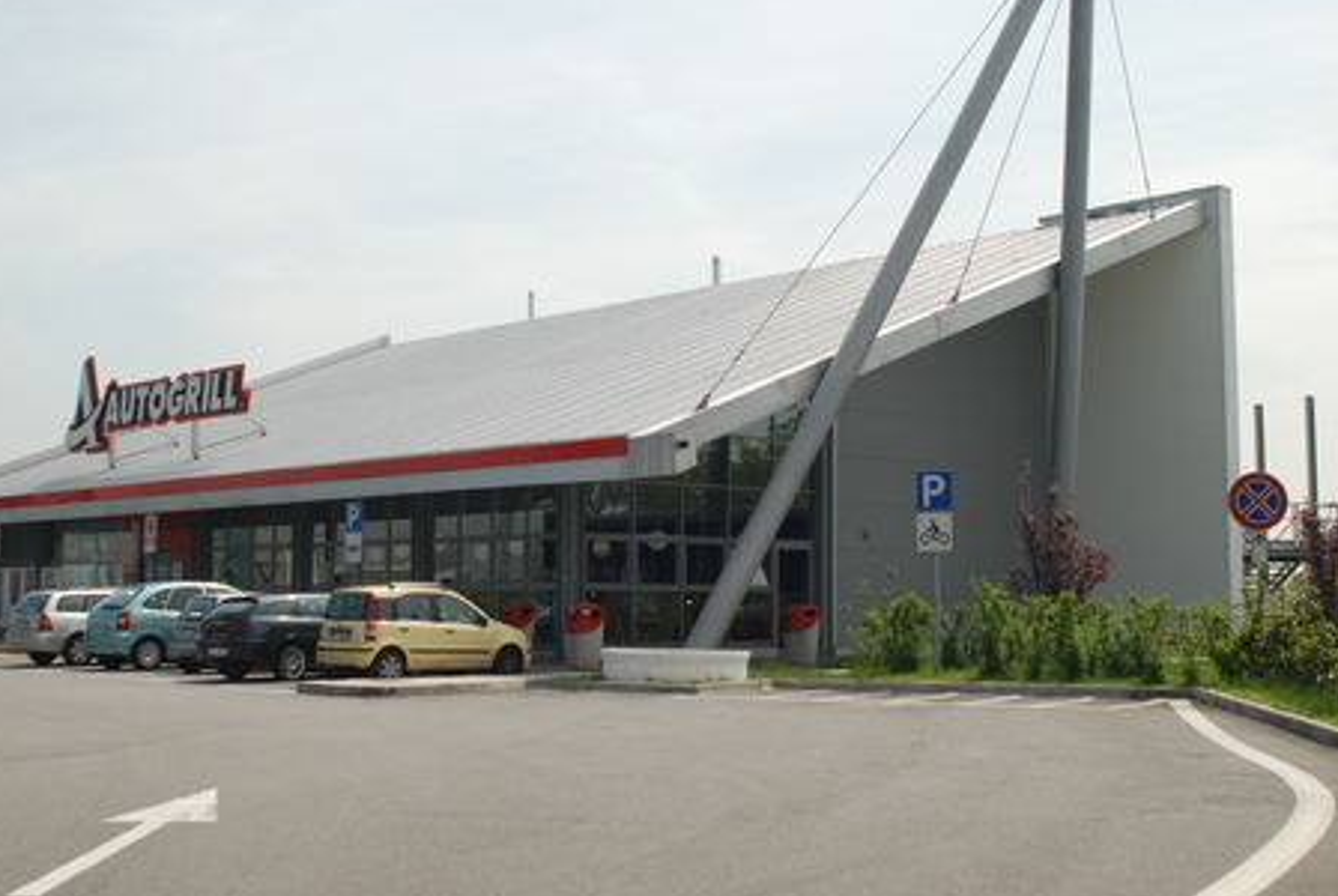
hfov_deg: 41.0
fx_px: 1786
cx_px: 633
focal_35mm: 48
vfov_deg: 28.1
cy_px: 367
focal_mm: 24
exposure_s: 1/250
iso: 100
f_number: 8
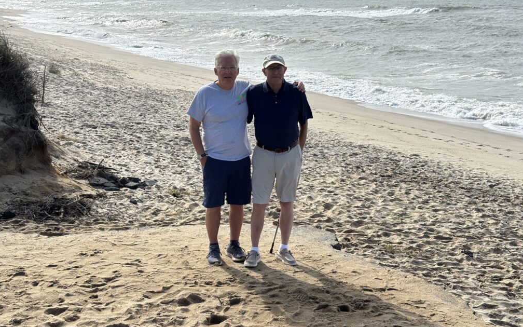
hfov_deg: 36.3
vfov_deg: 23.1
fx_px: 798
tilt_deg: -12.7
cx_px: 264
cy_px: 162
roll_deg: +0.5
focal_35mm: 56
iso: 32
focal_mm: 5.96
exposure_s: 1/3663
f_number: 1.6
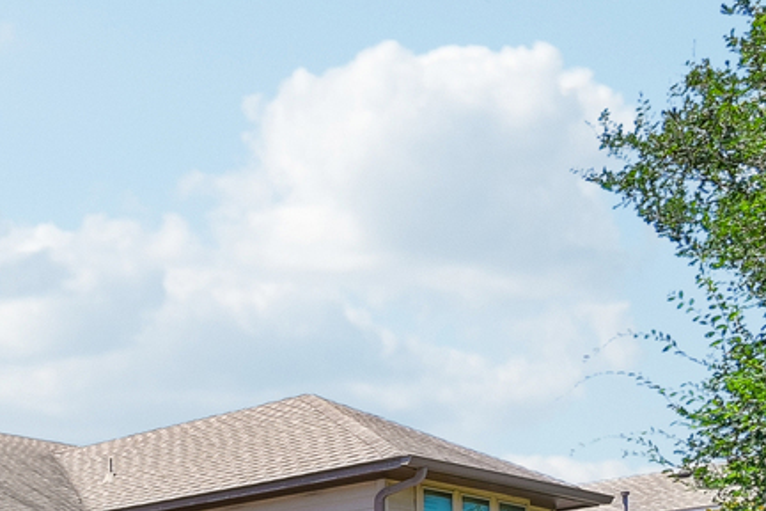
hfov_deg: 22.3
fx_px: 1277
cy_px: 552
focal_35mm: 60
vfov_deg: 21.5
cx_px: -569
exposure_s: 1/160
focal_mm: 16
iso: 400
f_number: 8
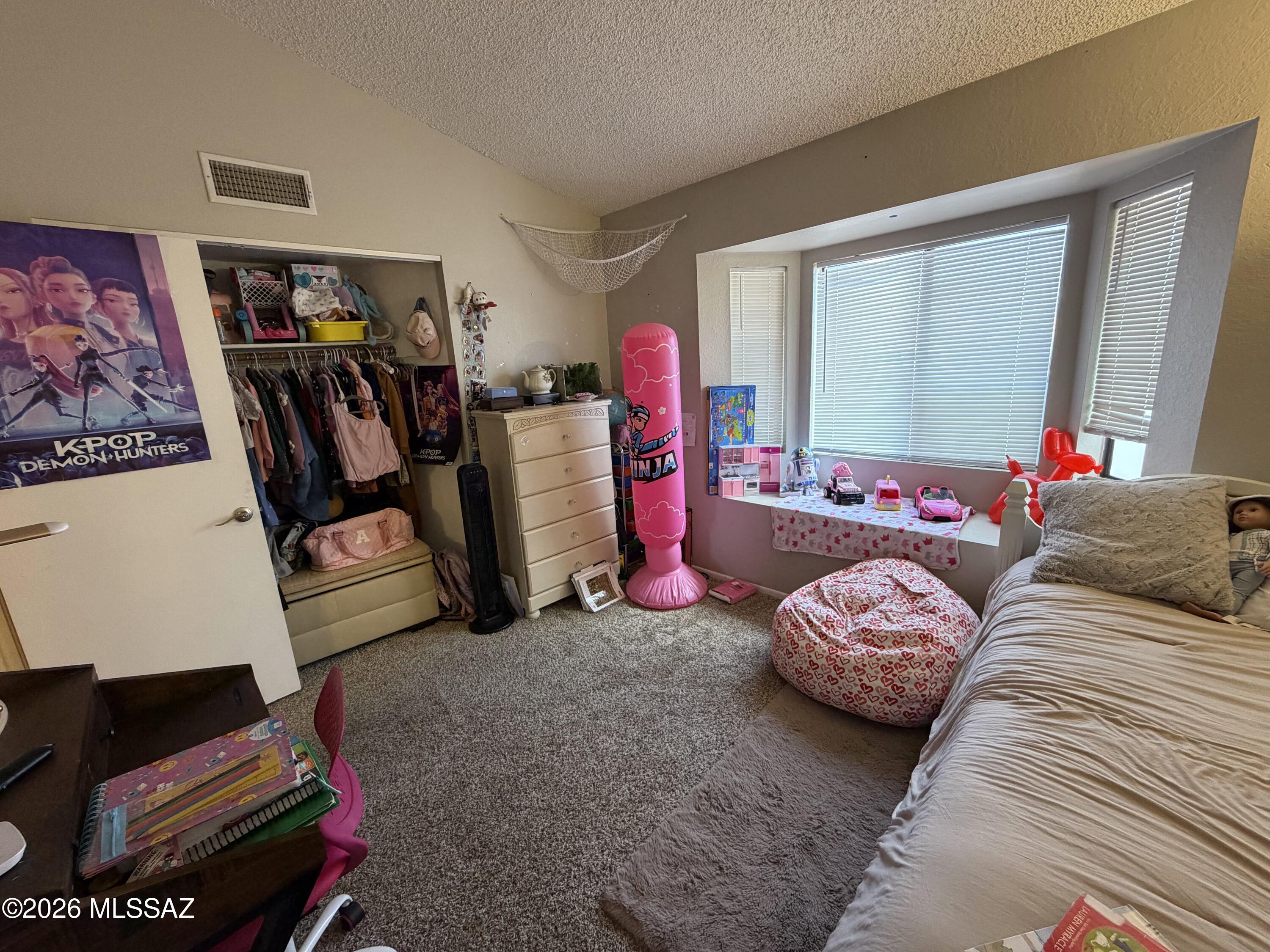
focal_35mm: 14
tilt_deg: -12.4
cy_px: 476
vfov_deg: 85.7
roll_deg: +3.9
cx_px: 635
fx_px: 514
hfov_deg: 102.1
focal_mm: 2.22
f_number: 2.2
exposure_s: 1/119
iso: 320
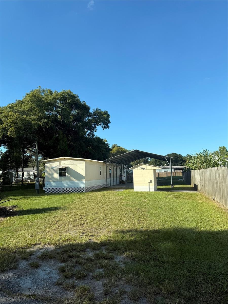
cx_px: 114
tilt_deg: +5.9
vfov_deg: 71.6
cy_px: 152
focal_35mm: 24
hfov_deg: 56.8
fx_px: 211
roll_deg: +0.6
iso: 80
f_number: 1.78
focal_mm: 6.76
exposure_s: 1/2299
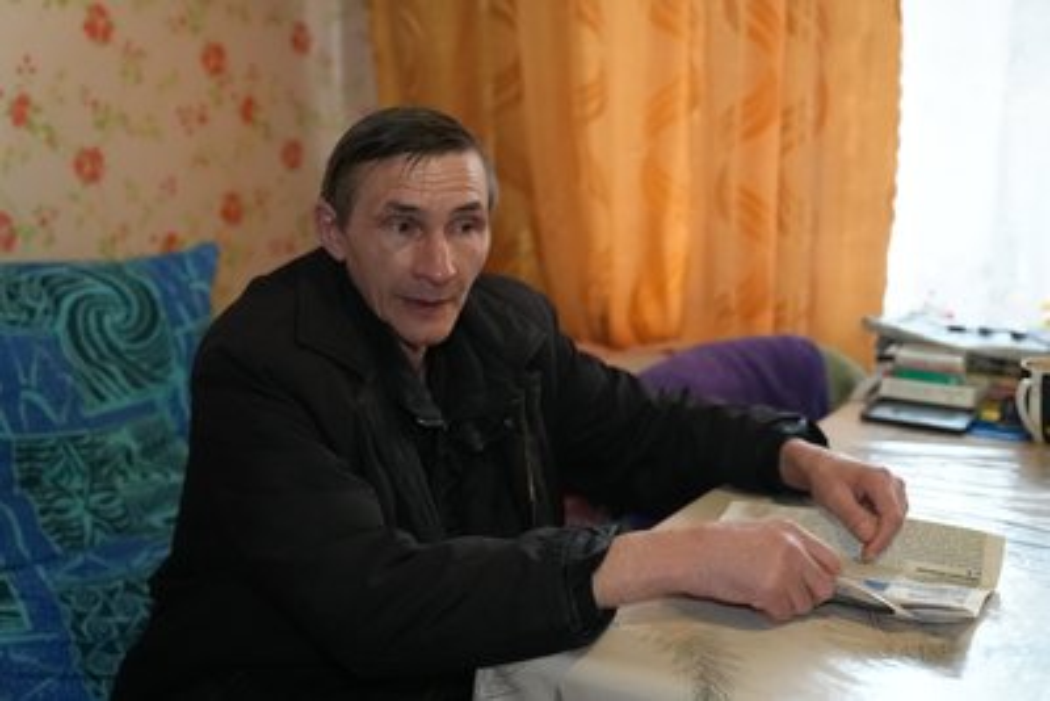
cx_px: 525
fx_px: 1400
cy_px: 350
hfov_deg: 41.1
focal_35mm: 48
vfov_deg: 28.1
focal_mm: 48
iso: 12800
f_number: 2.8
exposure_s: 1/30
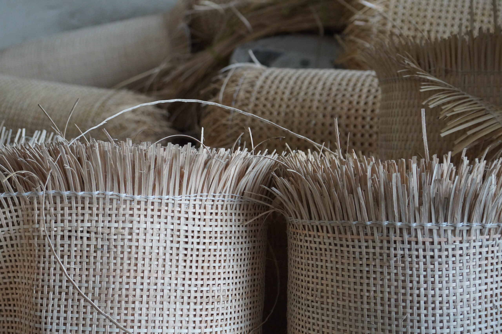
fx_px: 711
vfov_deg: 26.5
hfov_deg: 38.9
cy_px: 167
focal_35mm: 51
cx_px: 251
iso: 1250
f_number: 5
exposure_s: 1/160
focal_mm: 34
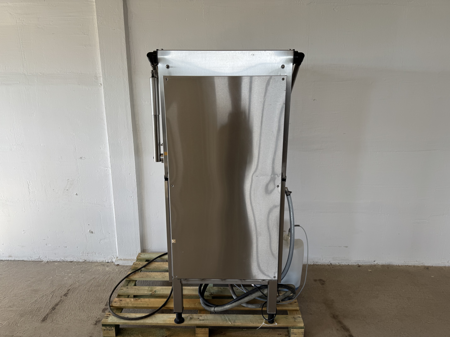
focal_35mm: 24
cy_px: 168
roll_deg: +0.2
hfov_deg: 71.6
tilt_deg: -14.4
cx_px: 225
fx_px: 312
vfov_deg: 56.8
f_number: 1.78
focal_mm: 6.76
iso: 64
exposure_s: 1/151
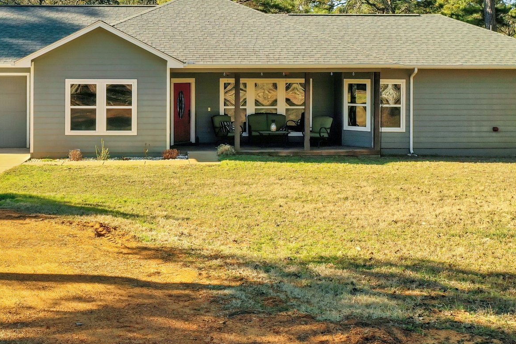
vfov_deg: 27.0
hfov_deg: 40.1
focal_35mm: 49
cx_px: 194
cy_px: 68
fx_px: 702
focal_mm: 10.26
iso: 100
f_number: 4.5
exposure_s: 1/120
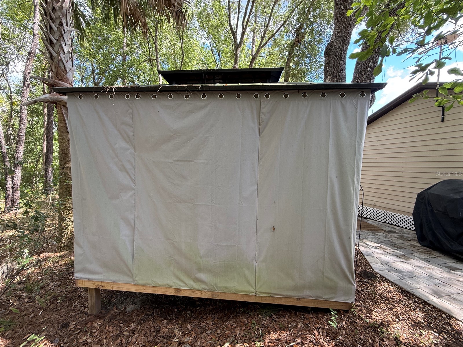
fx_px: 187
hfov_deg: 102.1
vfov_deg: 85.7
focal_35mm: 14
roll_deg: -1.2
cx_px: 232
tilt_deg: -2.9
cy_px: 174
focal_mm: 2.22
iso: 50
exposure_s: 1/99
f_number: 2.2
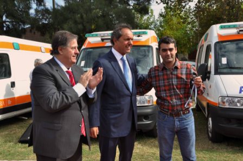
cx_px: 122
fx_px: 263
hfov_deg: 49.6
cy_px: 80
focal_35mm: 39
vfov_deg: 34.2
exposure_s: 1/200
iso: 250
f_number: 10
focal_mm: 26
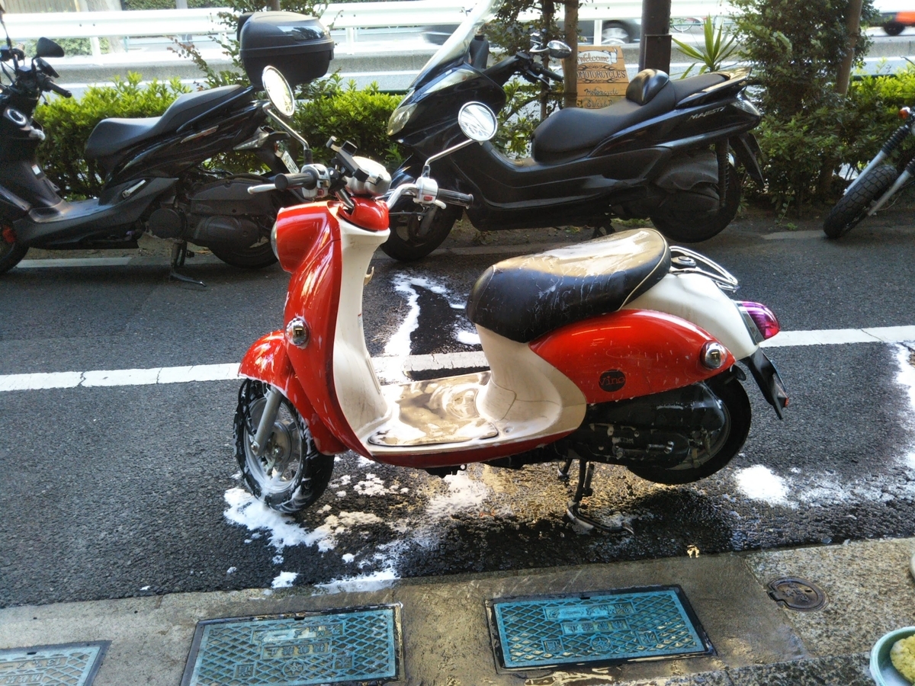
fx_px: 793
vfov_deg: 46.8
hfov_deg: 60.0
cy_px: 343
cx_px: 458
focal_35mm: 30
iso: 61
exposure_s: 1/93
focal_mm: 4
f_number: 2.2
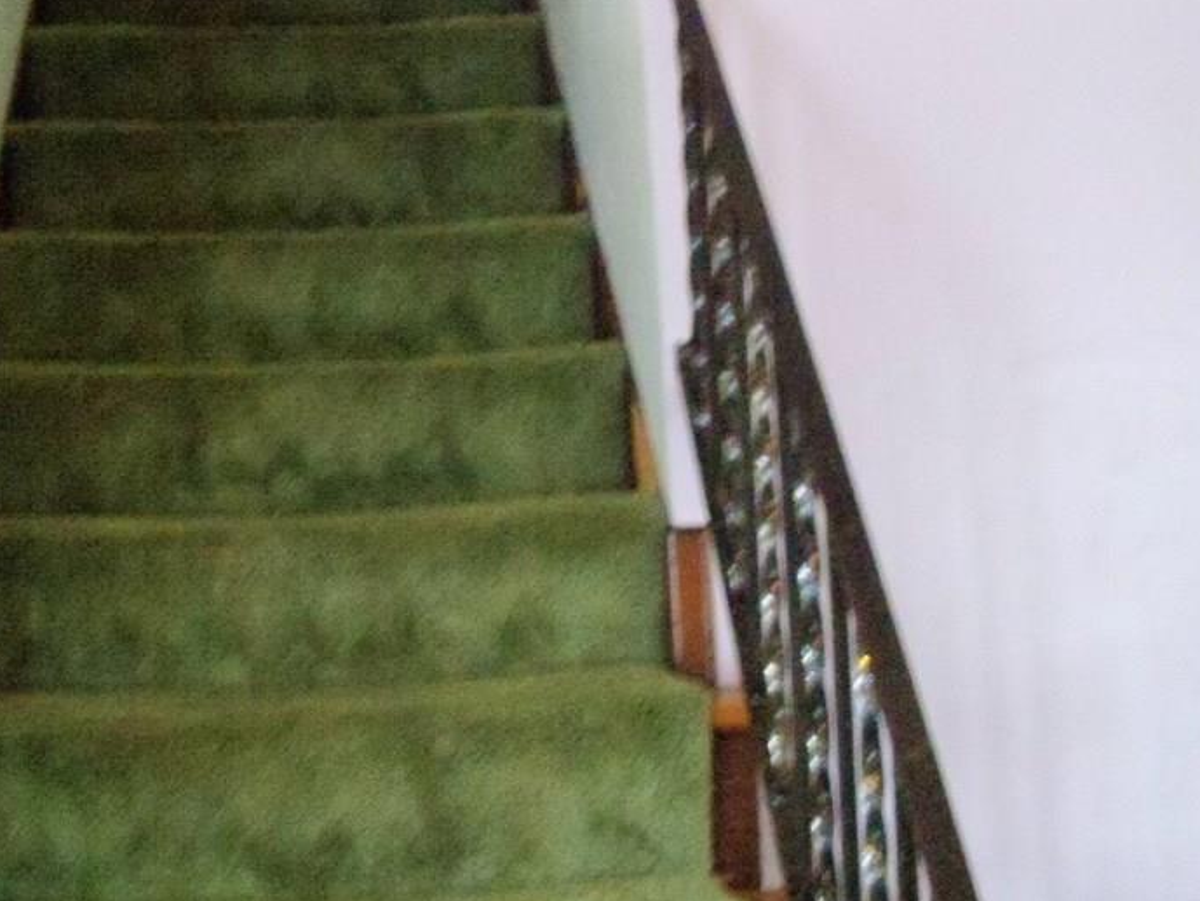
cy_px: 267
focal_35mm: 52
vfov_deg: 27.8
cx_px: 435
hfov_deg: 36.6
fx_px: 1803
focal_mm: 6.2
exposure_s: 1/10
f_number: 3.5
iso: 1600
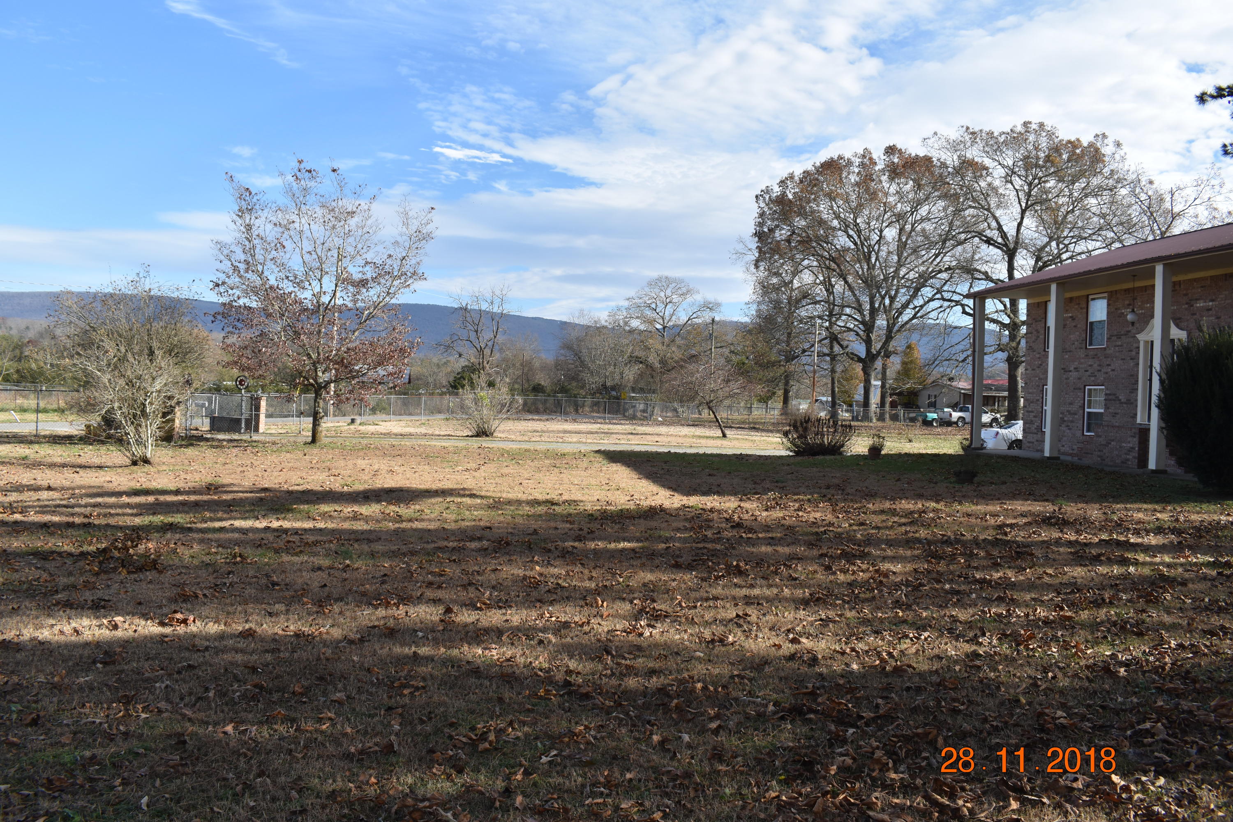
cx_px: 616
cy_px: 411
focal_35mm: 30
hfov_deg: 61.9
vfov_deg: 43.6
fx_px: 1027
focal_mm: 20
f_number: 9.5
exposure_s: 1/350
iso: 200
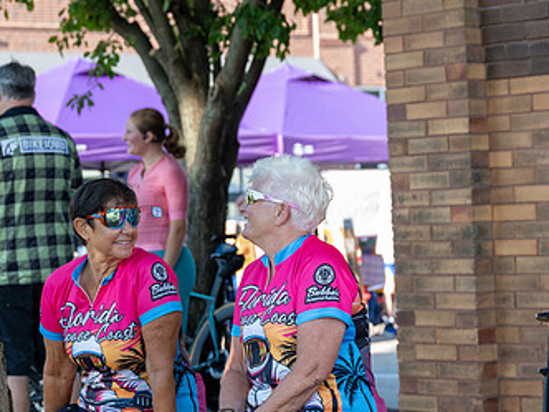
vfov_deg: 12.1
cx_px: 127
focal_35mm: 122
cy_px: 304
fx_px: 1935
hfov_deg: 16.1
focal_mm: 60
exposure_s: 1/200
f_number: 4
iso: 200
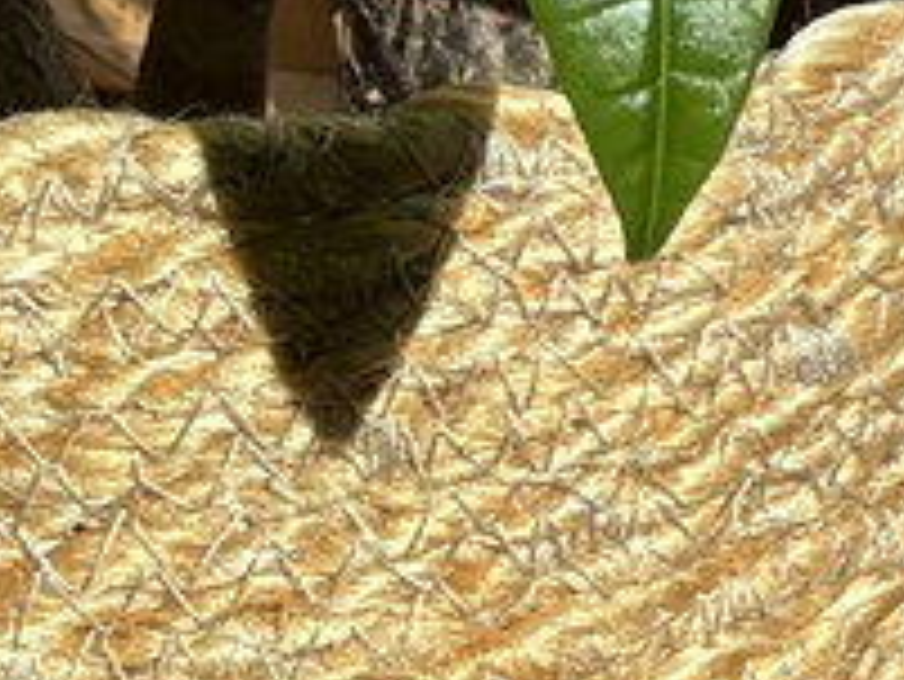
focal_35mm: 214
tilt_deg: -10.6
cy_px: -1295
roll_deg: +0.5
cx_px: 2667
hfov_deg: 8.0
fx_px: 5592
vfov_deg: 6.4
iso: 50
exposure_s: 1/1667
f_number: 1.6
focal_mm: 5.96
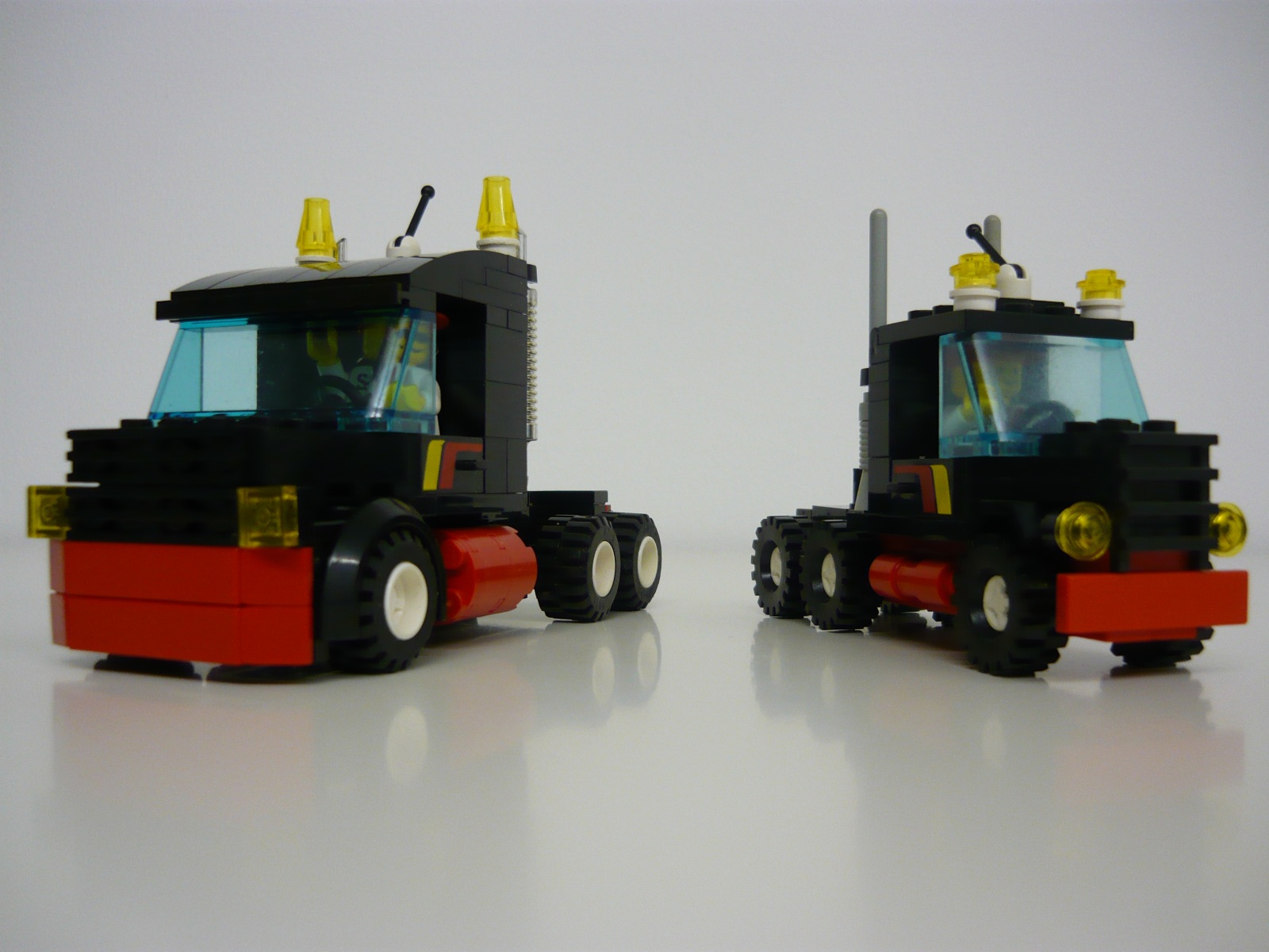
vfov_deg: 42.9
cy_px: 476
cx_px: 634
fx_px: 1210
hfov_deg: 55.4
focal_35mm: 33
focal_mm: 5.5
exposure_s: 1/30
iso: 200
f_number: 2.8
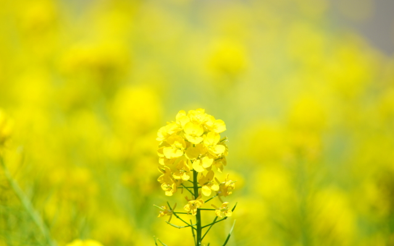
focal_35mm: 307
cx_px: 197
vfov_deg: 4.3
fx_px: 3295
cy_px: 129
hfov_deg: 6.8
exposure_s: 1/400
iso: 250
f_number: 8
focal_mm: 300
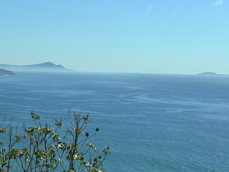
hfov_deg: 20.7
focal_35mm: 95
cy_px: 92
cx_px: 111
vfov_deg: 15.6
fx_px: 628
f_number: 1.78
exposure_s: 1/6536
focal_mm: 6.76
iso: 64
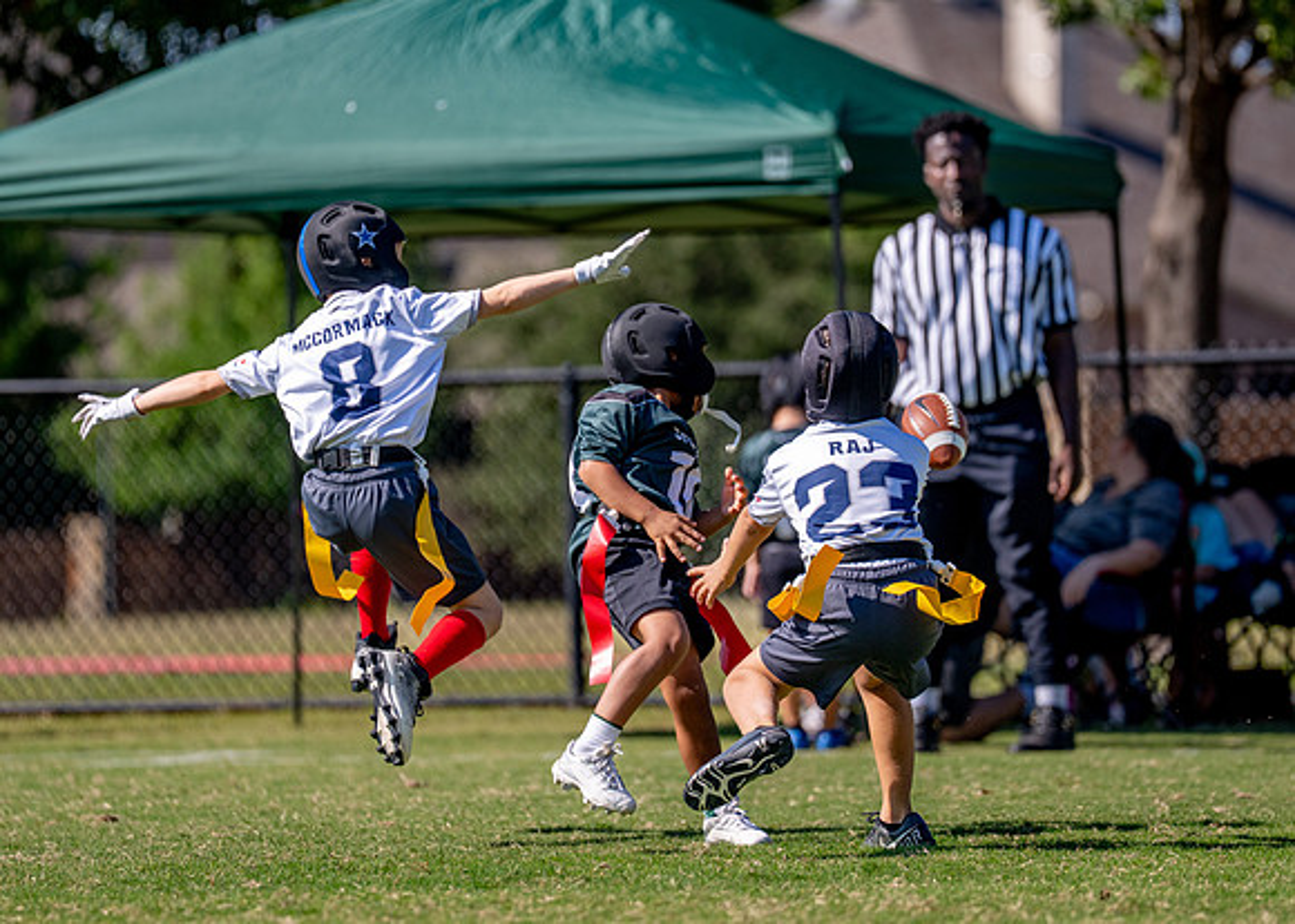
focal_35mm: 281
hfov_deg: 7.2
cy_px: 380
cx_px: 692
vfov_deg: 5.1
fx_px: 10330
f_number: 2.8
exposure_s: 1/5000
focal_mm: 200
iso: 250
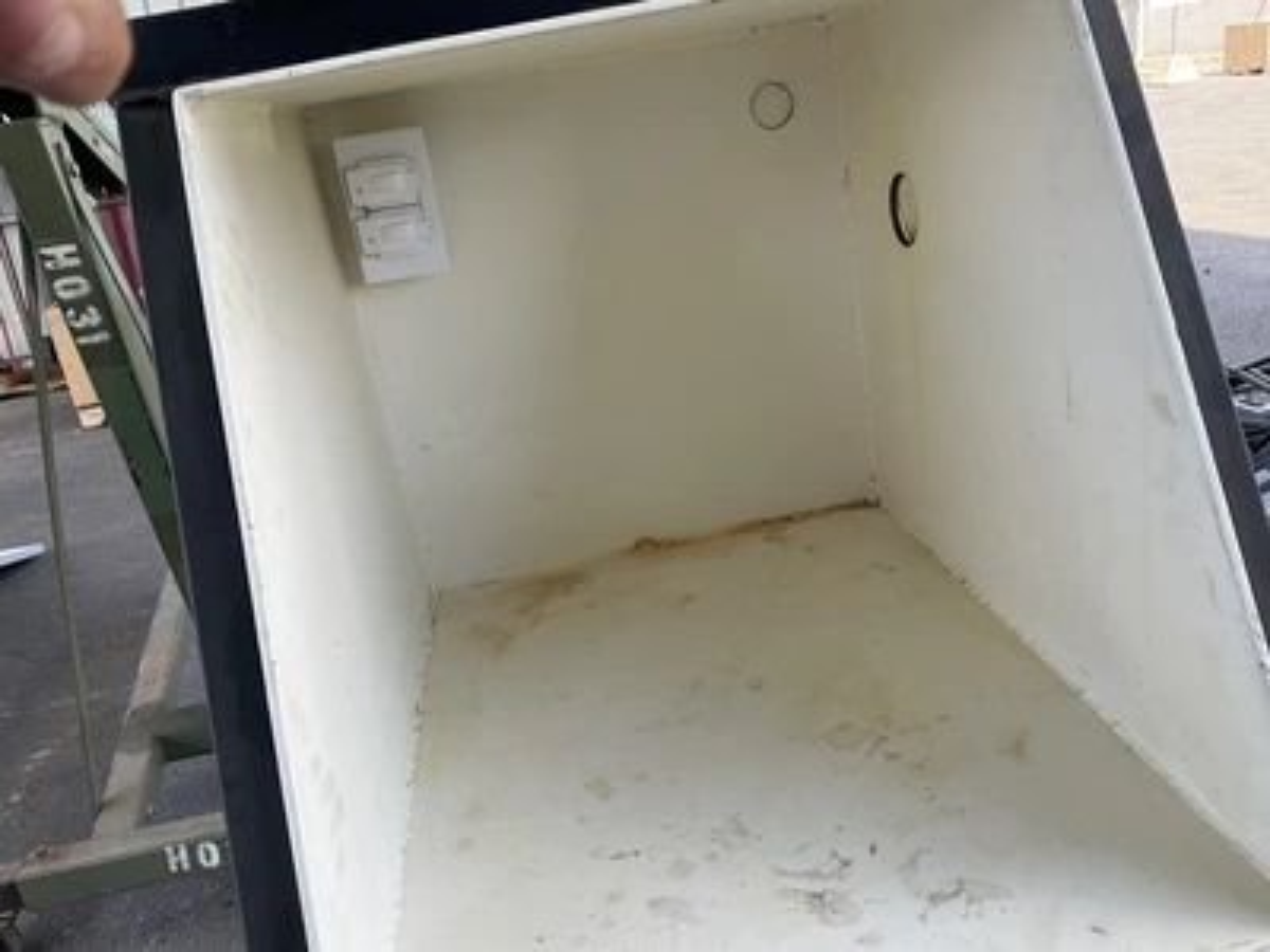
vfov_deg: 48.2
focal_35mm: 29
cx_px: 635
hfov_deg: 61.7
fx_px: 1064
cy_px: 476
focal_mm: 3
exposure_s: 1/208
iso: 20
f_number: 1.8
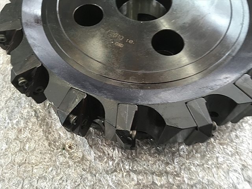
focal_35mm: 29
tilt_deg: -64.9
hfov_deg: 61.7
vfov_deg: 48.2
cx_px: 126
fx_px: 211
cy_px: 94
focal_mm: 4.15
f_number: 2.2
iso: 100
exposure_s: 1/30
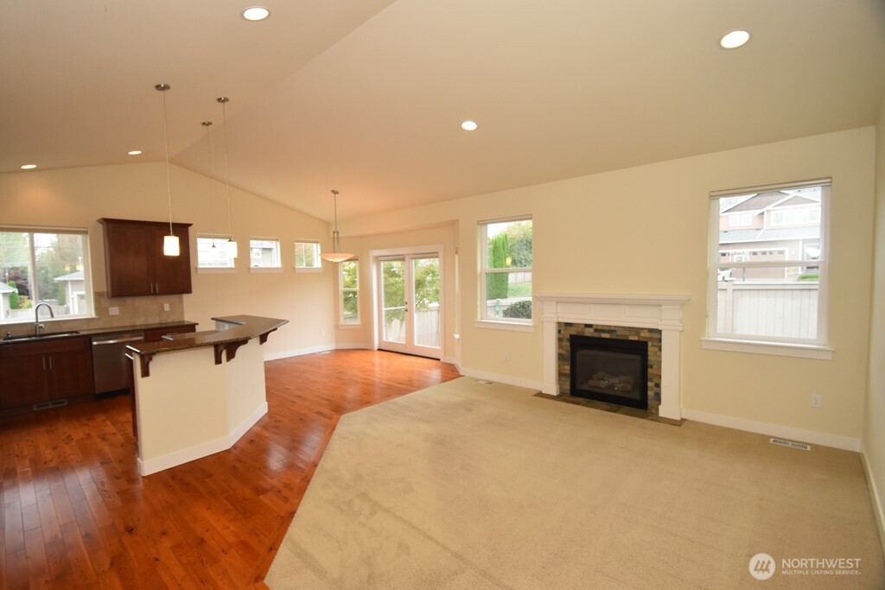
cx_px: 442
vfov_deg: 77.3
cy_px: 295
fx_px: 369
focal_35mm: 15
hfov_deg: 100.4
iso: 800
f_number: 4
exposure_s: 1/125
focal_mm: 10
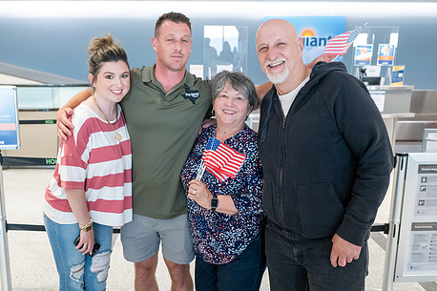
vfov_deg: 35.0
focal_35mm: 38
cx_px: 192
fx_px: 461
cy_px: 164
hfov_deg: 50.6
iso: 10000
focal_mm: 30
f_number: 4.5
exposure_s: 1/200
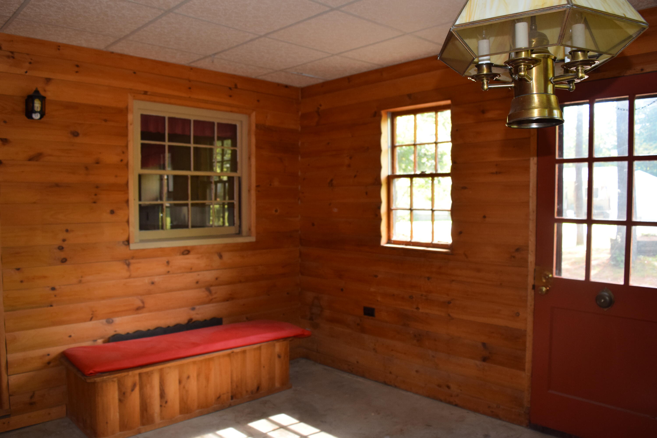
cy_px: 219
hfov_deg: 67.4
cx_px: 328
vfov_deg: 47.9
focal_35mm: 27
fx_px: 493
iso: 800
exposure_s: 1/100
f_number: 5
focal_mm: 18
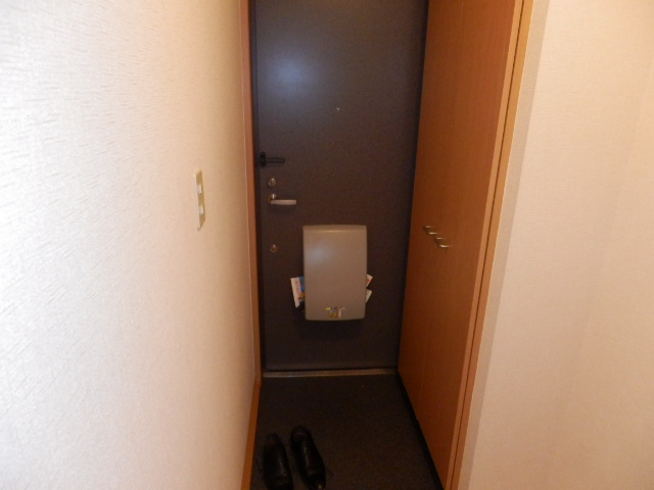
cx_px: 327
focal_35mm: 24
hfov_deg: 71.6
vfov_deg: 56.8
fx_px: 453
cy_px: 245
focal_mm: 4.2
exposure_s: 1/30
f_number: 3
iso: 800
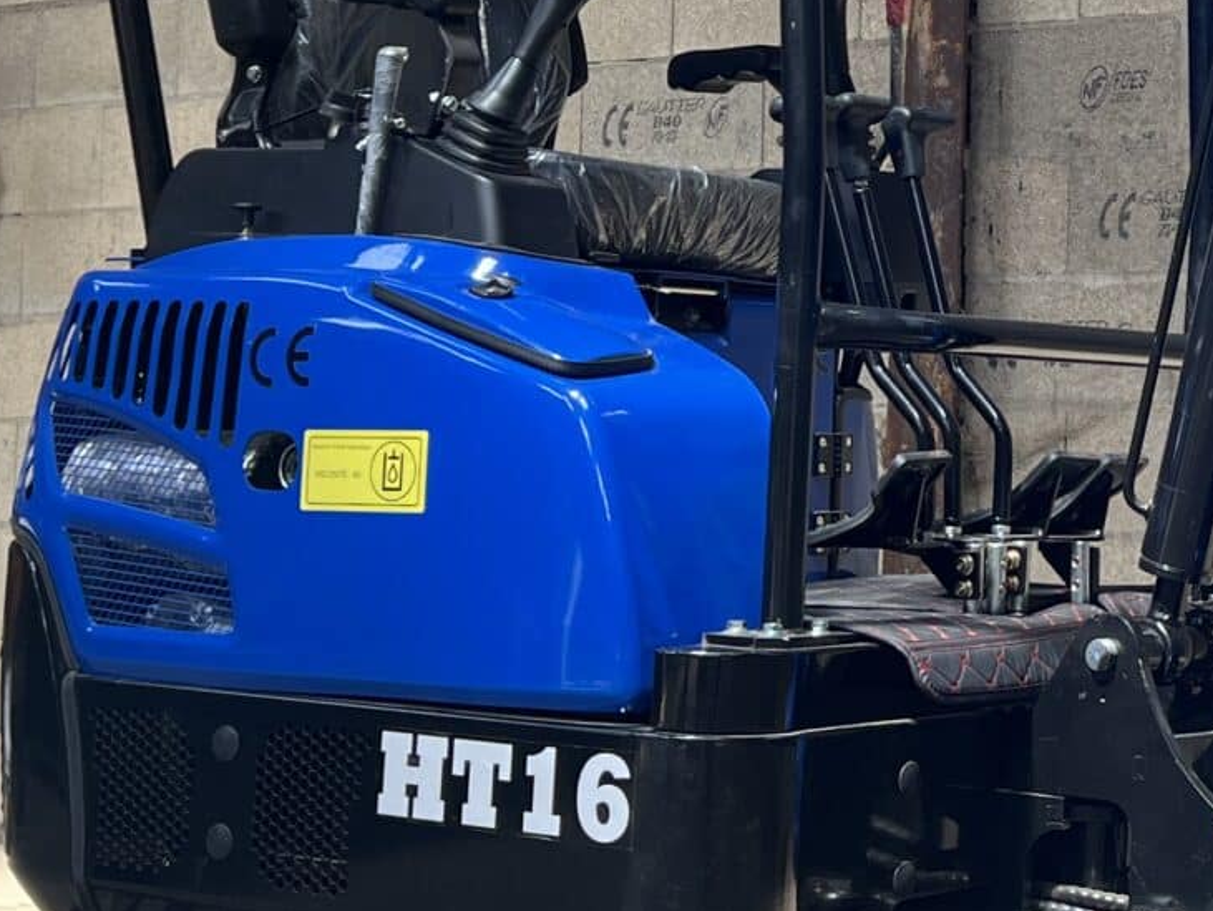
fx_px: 3190
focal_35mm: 91
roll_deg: +0.2
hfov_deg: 20.8
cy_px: 282
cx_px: 1225
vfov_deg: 16.2
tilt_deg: +4.4
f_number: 1.5
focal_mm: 5.7
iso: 40
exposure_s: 1/171
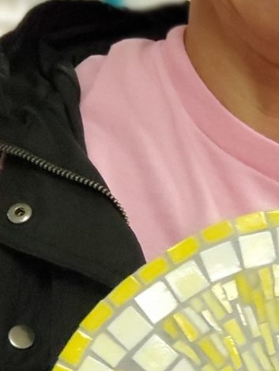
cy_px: 208
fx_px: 1900
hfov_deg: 8.3
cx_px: 316
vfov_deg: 11.2
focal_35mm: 177
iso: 1250
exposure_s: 1/39
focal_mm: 6
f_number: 2.4
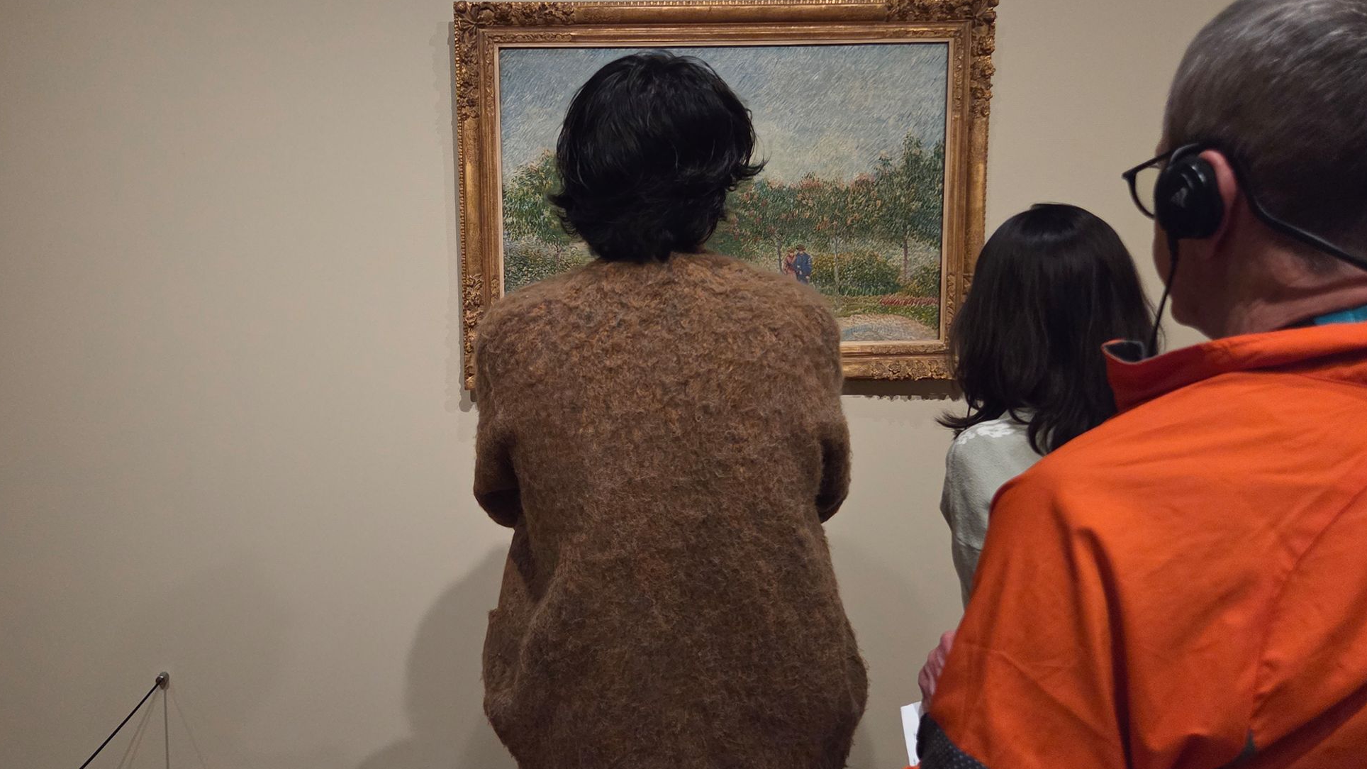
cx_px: 679
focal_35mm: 26
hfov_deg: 71.9
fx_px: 942
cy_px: 421
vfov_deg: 44.3
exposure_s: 1/120
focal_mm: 5.4
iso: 1600
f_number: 1.8
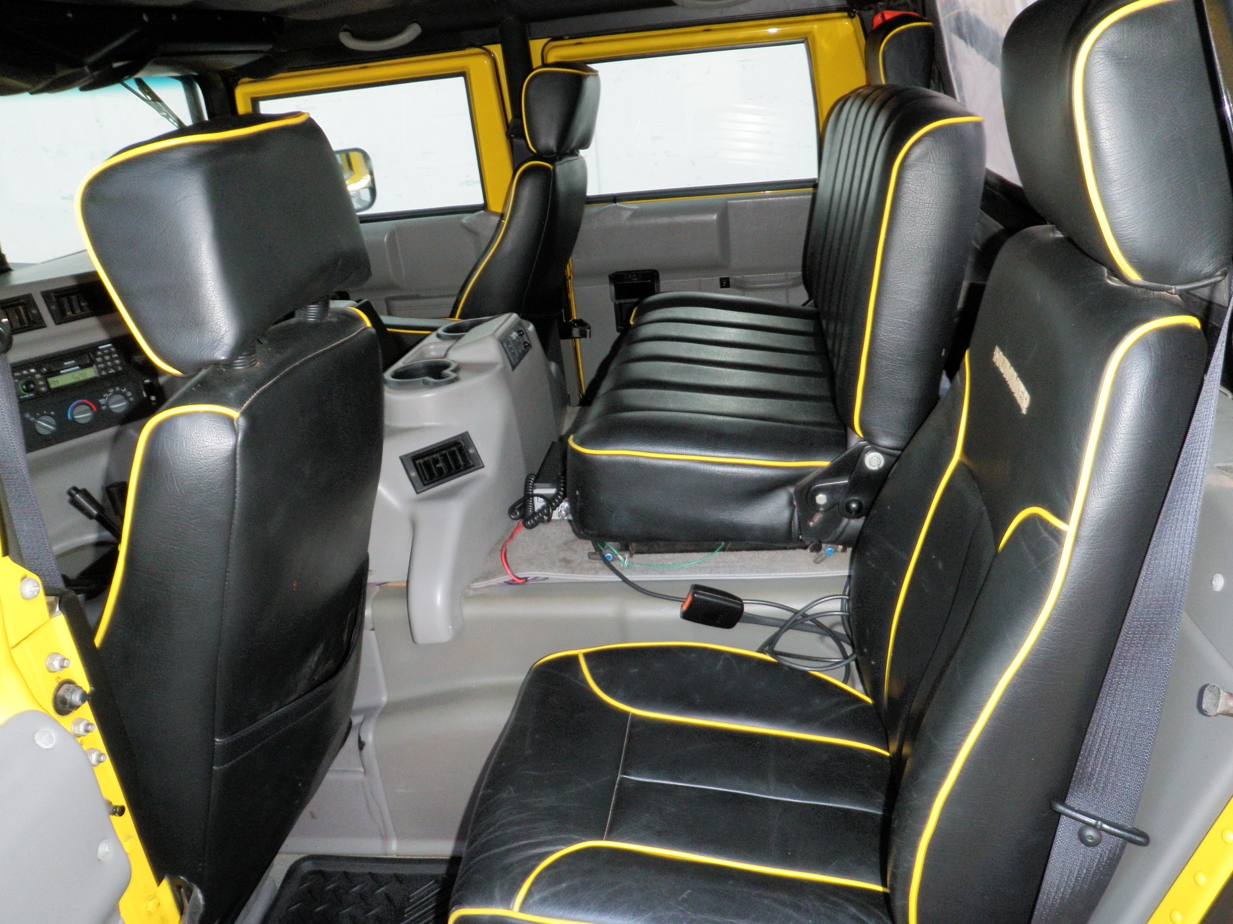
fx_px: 997
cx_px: 616
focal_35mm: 28
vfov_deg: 49.7
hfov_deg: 63.4
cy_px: 462
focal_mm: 5
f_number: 3.5
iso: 125
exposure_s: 1/30
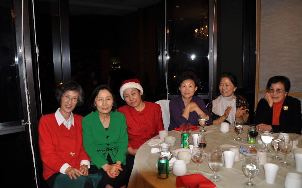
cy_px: 95
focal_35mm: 28
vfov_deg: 44.5
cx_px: 152
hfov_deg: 66.5
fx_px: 230
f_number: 3.5
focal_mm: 18
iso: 200
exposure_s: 1/60
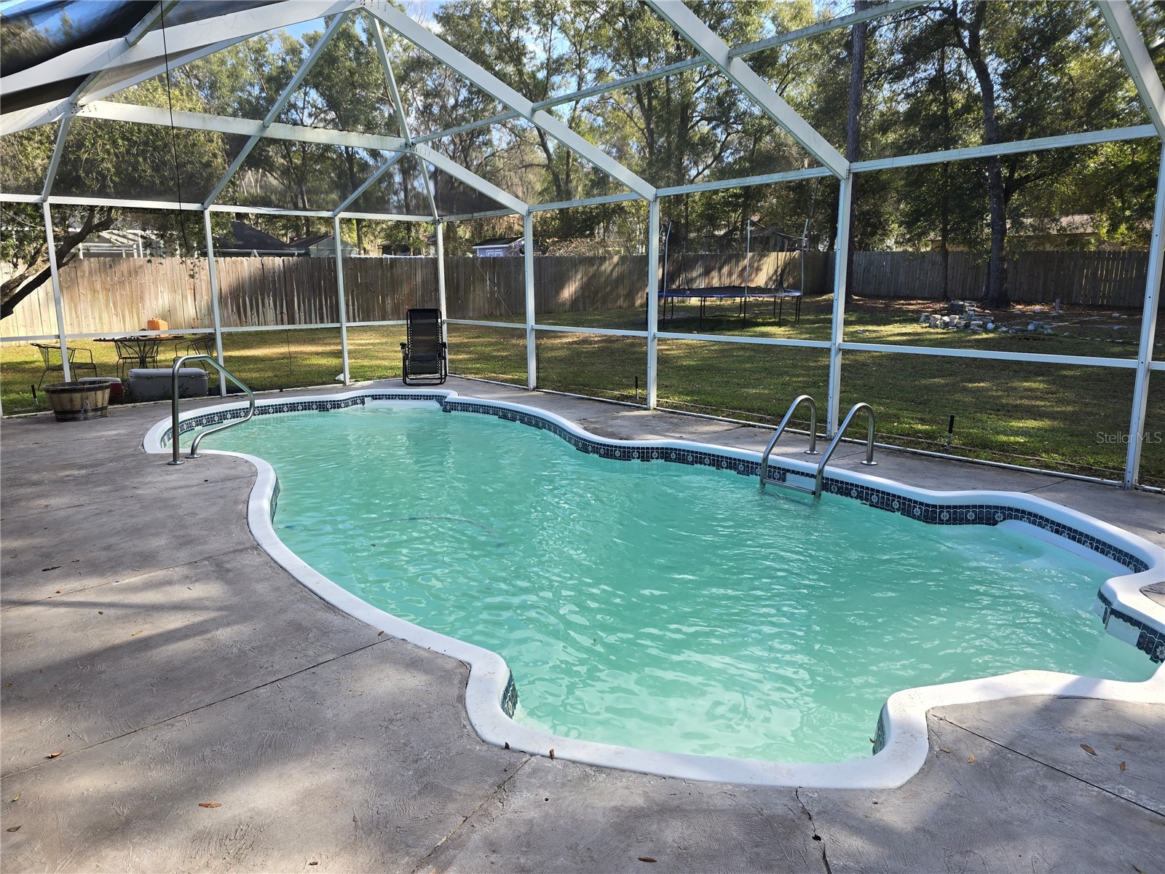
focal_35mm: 23
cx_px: 582
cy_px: 437
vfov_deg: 58.9
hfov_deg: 73.9
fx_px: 774
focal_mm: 6.3
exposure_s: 1/180
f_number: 1.7
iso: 16
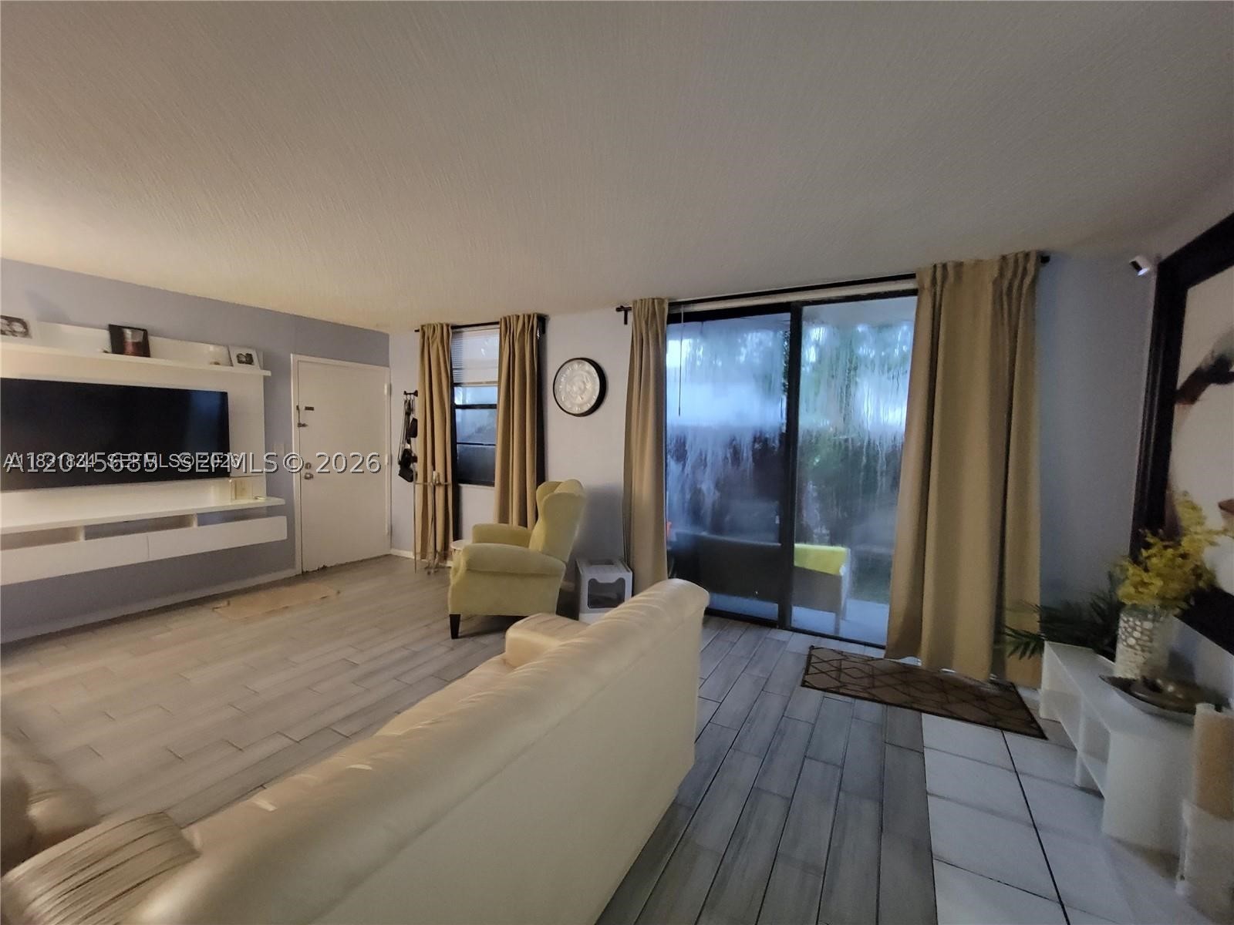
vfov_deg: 89.9
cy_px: 462
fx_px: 463
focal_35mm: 13
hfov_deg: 106.2
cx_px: 617
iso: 800
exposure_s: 1/24
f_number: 2.2
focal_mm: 2.2
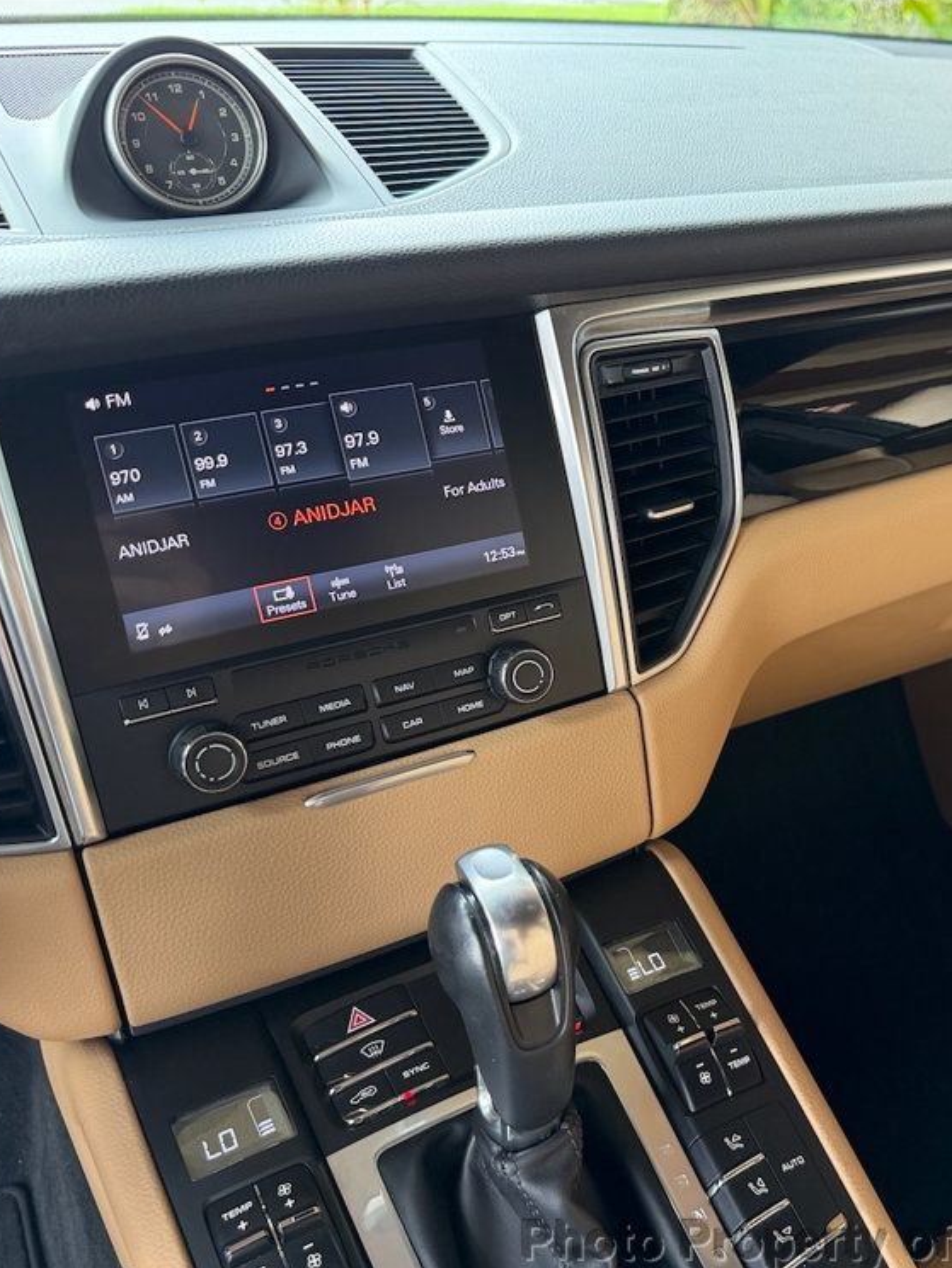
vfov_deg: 55.3
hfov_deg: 41.7
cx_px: 710
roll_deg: -3.1
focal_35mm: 33
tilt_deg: -31.2
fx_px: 1210
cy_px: 645
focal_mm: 6.76
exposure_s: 1/88
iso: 200
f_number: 1.78
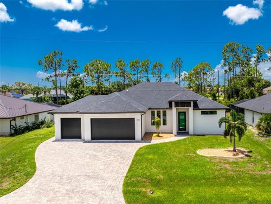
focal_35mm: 24
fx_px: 188
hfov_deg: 71.5
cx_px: 136
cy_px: 102
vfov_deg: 57.0
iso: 110
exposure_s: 1/3200
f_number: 2.8
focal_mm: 12.29
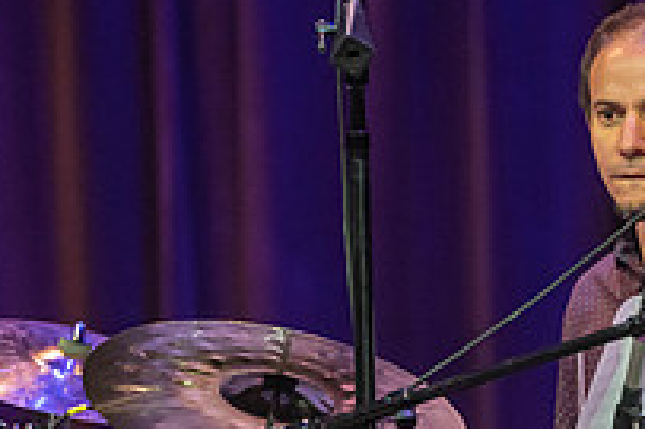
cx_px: 594
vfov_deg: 1.2
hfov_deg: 1.8
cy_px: 520
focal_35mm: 1144
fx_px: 20480
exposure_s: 1/320
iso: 3200
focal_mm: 400
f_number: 5.6
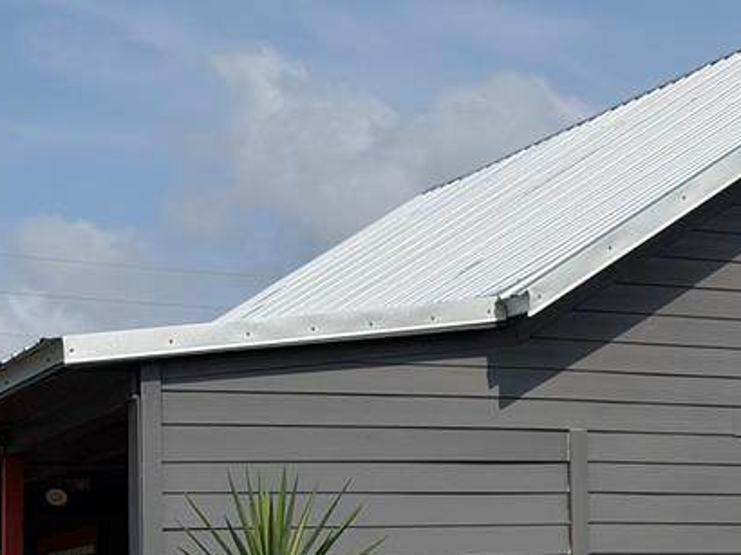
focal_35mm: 120
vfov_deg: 12.3
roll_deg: +1.6
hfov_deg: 15.8
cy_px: 434
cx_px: 905
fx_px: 2567
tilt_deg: +4.4
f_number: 1.78
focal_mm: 6.76
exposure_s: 1/6536
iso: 64
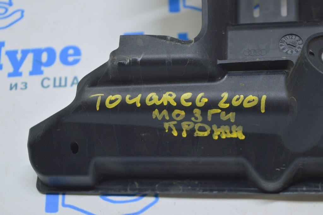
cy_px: 108
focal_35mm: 82
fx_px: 740
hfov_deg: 24.6
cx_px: 162
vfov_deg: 16.5
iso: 400
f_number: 5.6
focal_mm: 55
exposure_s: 1/20
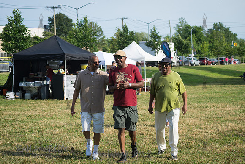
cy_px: 82
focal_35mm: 80
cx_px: 122
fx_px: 545
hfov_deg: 25.4
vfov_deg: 17.1
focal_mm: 80
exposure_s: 1/500
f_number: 5
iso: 160
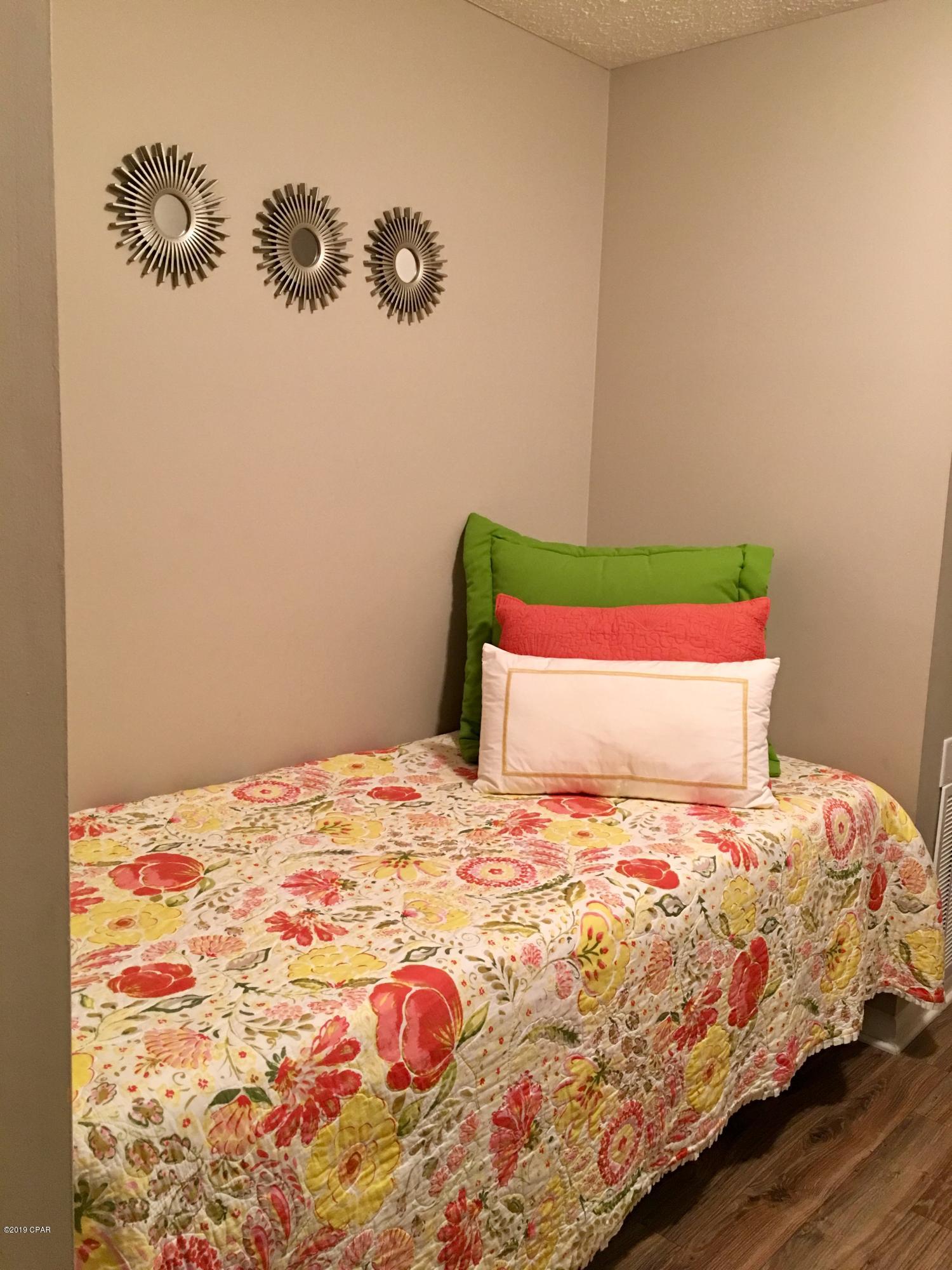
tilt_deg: -8.9
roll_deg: -2.2
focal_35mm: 29
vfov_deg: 61.7
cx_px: 476
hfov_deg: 48.2
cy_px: 635
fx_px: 1063
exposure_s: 1/15
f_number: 2.2
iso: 100
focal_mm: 4.15
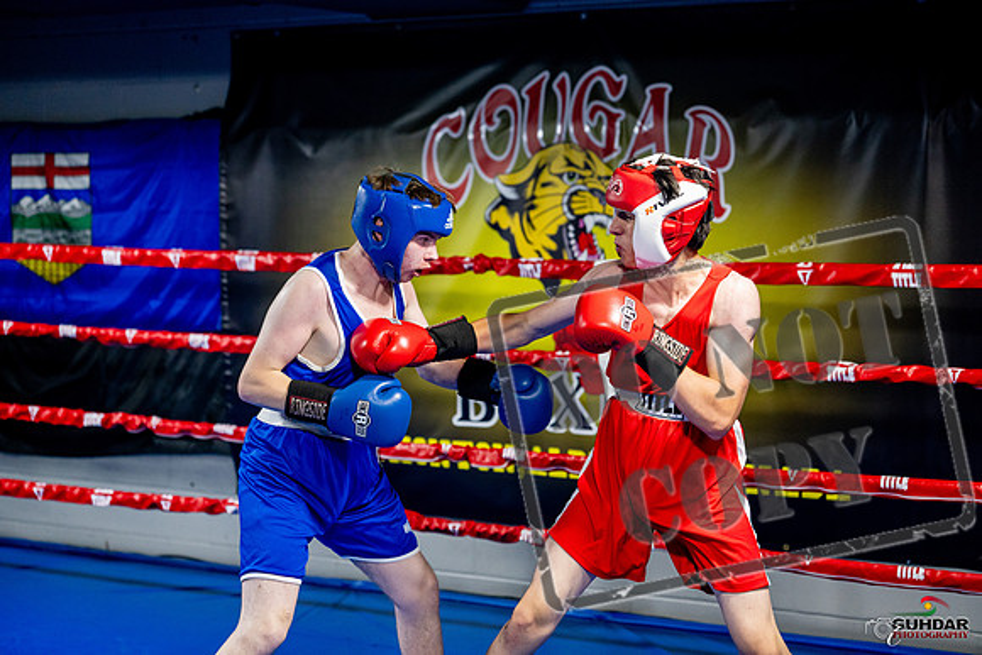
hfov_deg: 30.5
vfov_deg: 20.6
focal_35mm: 66
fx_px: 1801
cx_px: 491
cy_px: 328
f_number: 2
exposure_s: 1/1000
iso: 4000
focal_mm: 66
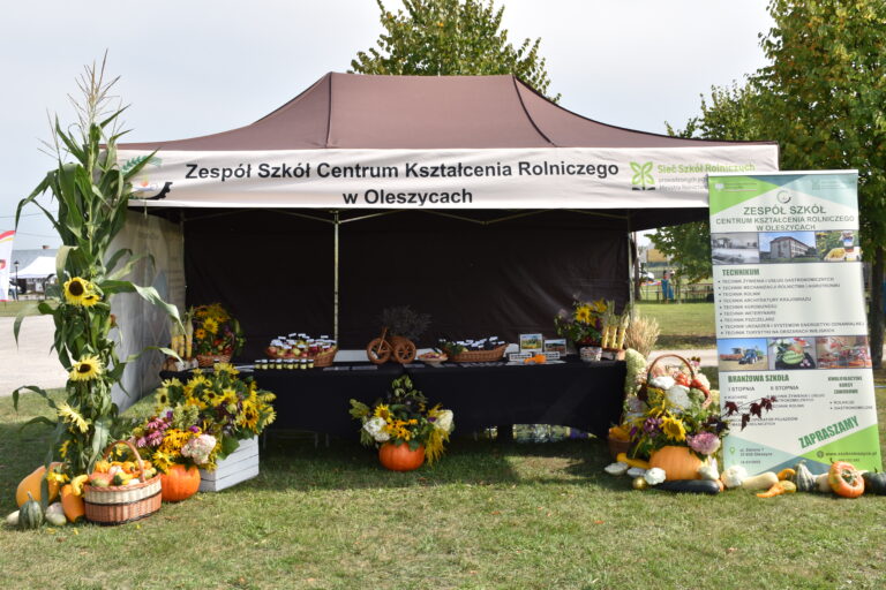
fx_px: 812
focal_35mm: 33
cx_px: 443
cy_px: 295
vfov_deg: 40.0
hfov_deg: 57.2
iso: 100
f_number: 8
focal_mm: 22
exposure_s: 1/200
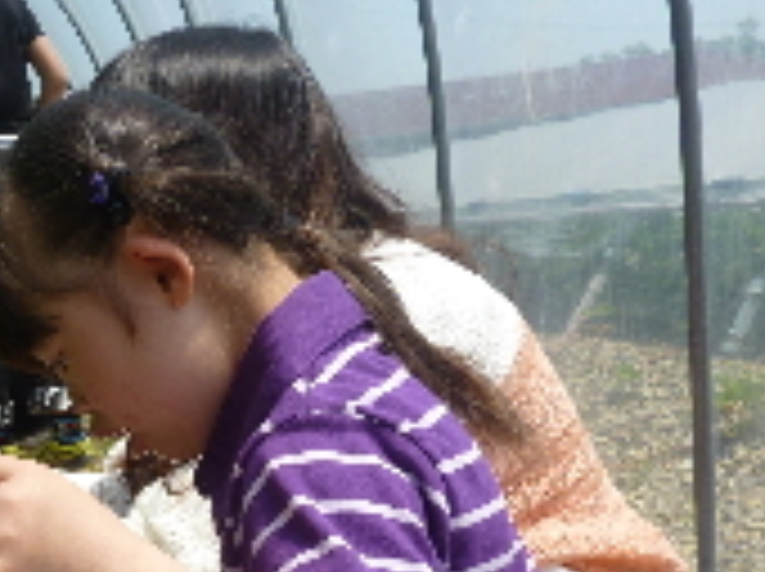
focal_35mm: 56
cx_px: -50
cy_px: 507
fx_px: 1236
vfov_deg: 25.3
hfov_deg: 31.1
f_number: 4
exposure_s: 1/500
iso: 80
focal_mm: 4.1
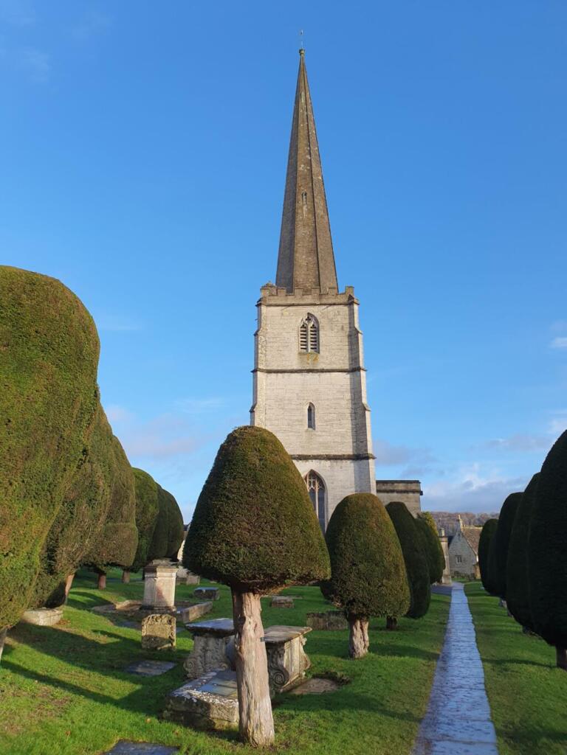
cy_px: 378
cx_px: 284
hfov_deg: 53.1
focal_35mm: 26
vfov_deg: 67.3
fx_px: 568
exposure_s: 1/888
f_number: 2.4
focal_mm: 4.32
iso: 50
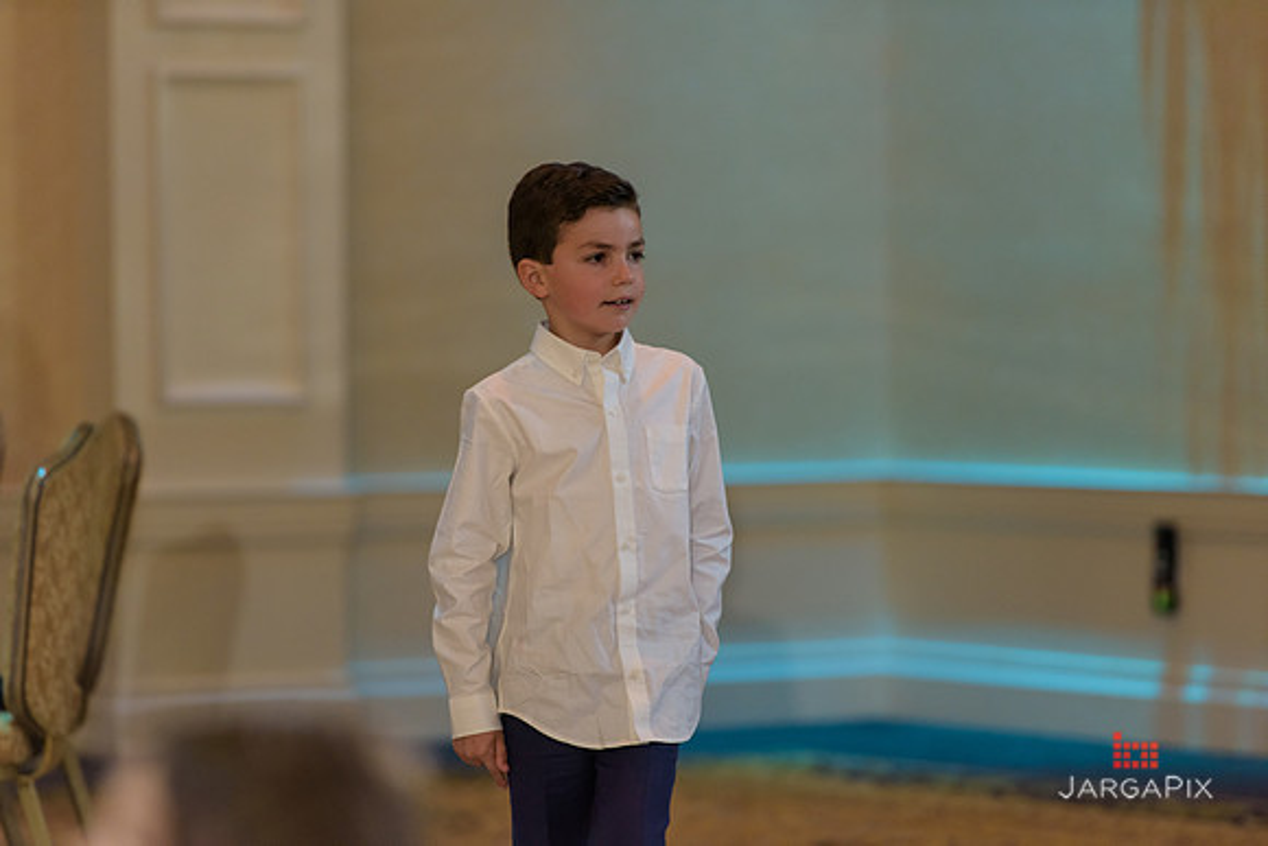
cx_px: 634
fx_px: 7046
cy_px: 423
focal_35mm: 200
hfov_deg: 10.3
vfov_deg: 6.9
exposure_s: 1/125
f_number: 3.2
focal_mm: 200
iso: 1600
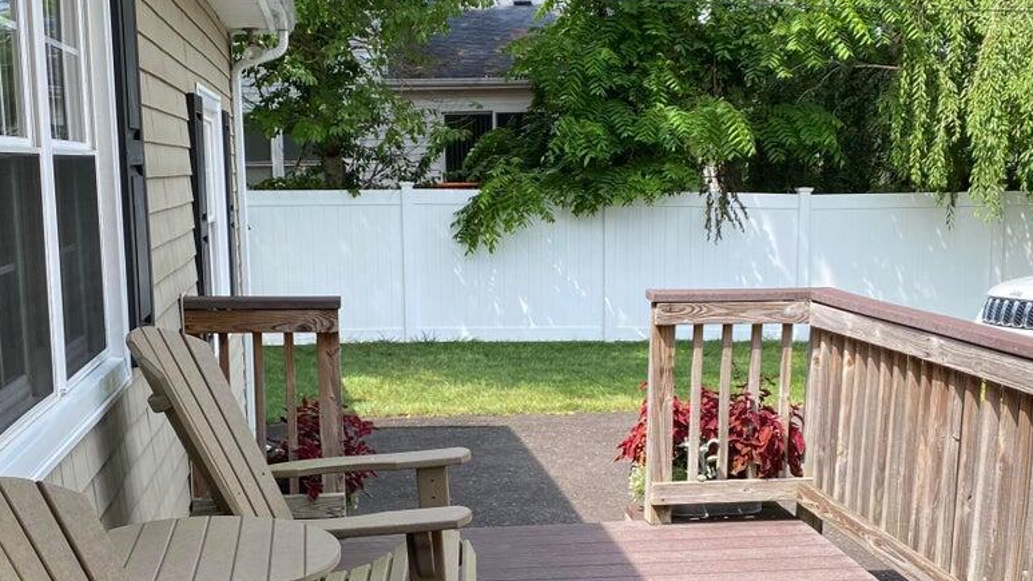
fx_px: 1370
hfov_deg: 41.3
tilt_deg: -8.8
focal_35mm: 50
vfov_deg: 23.9
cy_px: 349
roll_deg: -0.7
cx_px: 456
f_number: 1.8
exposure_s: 1/522
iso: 32
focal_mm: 4.25
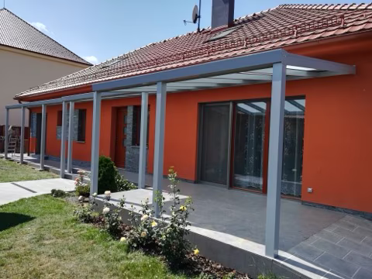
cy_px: 140
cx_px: 186
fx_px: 279
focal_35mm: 26
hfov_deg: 67.3
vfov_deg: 53.1
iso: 50
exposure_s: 1/659
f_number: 2.2
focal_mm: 3.83
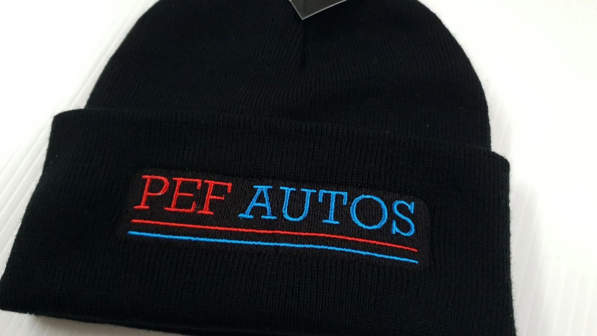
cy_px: 169
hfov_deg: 66.1
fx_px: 459
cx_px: 299
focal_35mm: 29
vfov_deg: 40.2
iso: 250
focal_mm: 4.32
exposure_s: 1/50
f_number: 1.5
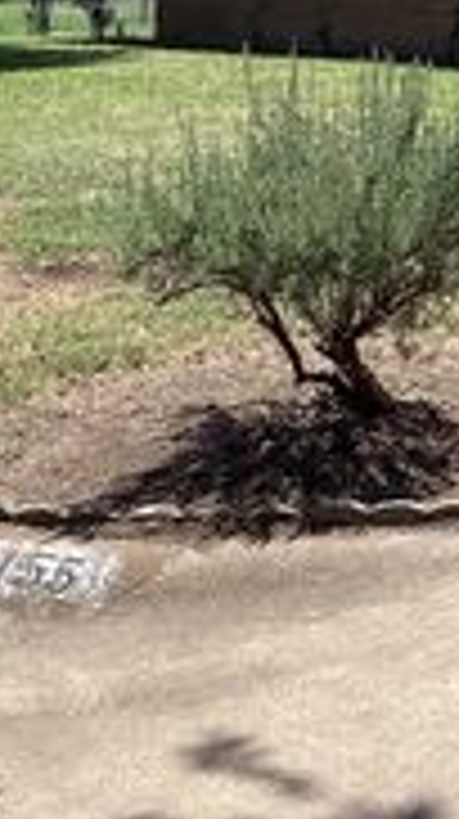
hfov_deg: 12.1
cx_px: 788
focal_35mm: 93
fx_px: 2018
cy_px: 11
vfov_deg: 22.1
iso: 25
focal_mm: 3.3
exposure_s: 1/1148
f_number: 2.4
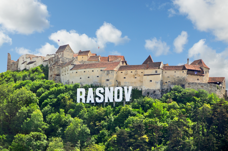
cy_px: 76
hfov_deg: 6.9
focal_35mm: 300
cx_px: 114
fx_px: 1898
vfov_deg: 4.6
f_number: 7.1
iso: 200
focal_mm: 200
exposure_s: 1/200
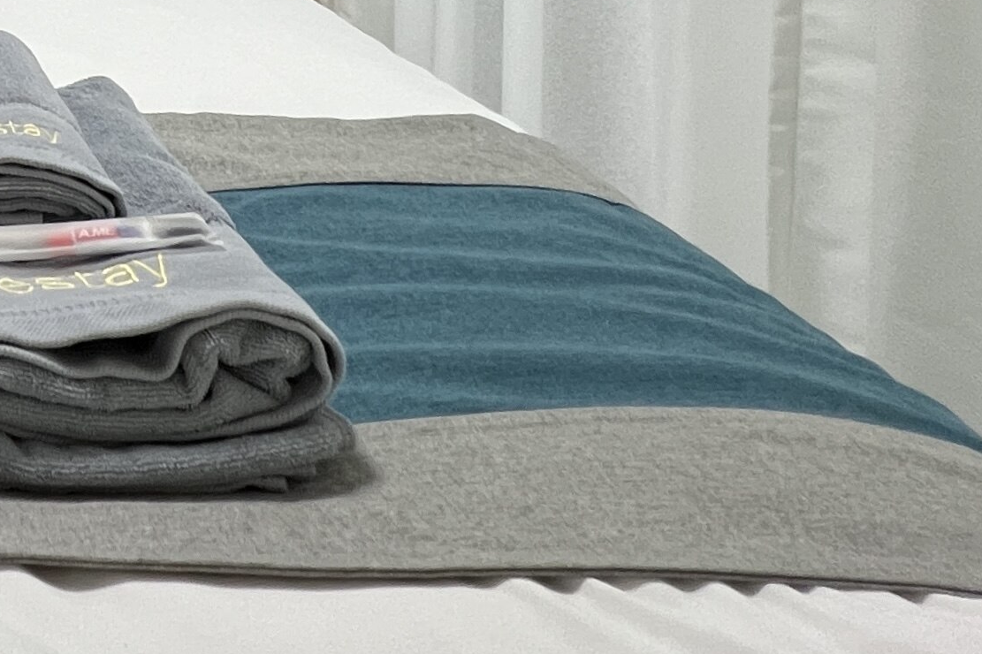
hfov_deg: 32.2
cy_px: -400
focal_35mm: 45
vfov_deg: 22.6
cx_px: -314
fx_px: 1227
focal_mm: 1.57
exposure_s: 1/100
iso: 200
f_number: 1.8
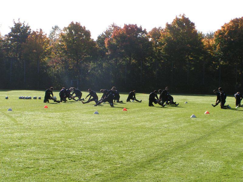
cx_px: 122
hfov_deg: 21.5
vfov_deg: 16.2
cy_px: 91
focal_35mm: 91
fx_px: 639
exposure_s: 1/320
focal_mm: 13.9
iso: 50
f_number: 6.3
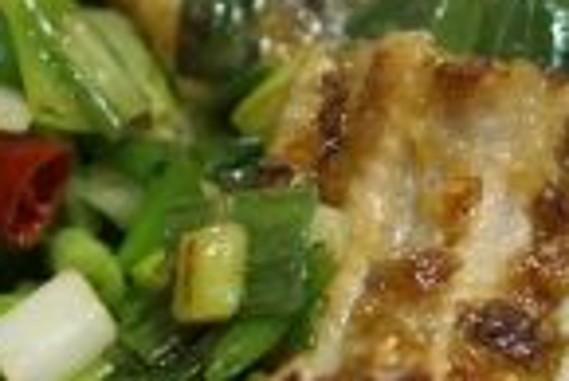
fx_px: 5743
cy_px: 12
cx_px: 534
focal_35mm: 363
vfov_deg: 3.8
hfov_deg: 5.7
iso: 3200
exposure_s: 1/161
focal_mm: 50
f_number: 2
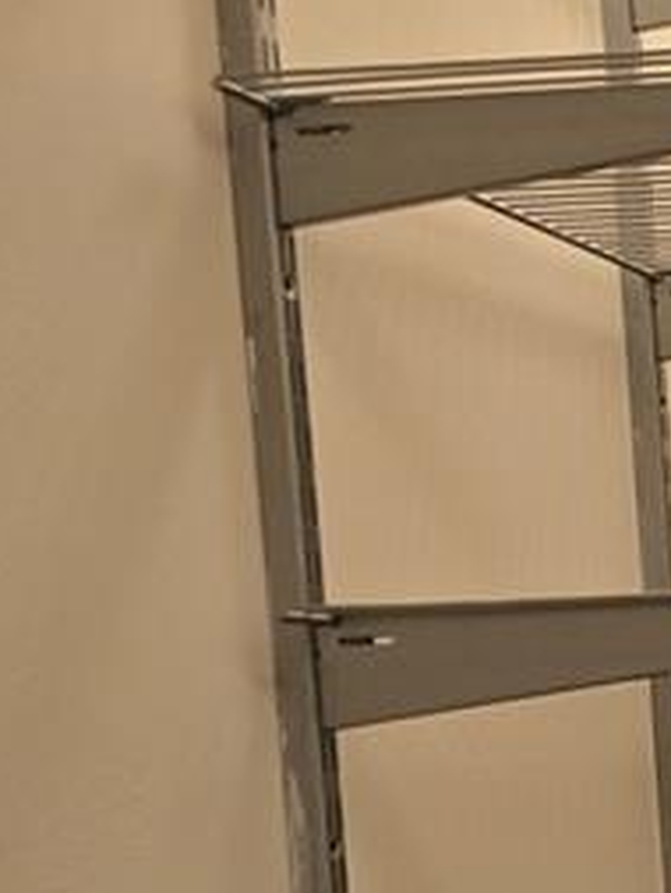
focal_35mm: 109
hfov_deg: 11.9
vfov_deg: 17.4
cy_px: 1006
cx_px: 1402
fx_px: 2815
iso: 320
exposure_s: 1/120
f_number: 1.7
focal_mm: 6.3
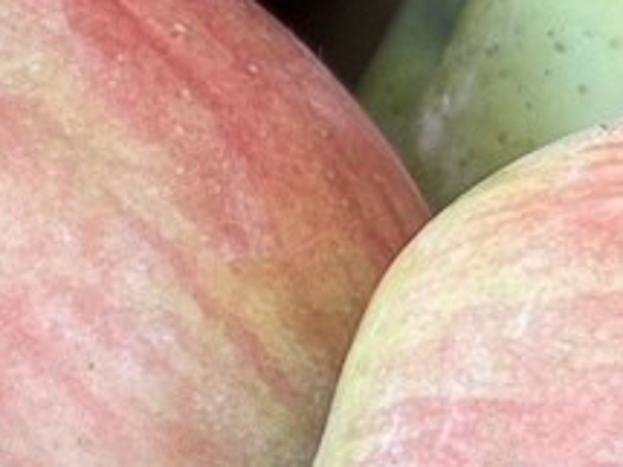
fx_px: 3130
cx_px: -359
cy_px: 394
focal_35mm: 174
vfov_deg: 8.5
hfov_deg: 10.9
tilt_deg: -49.1
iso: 80
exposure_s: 1/122
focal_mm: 5.1
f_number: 1.6
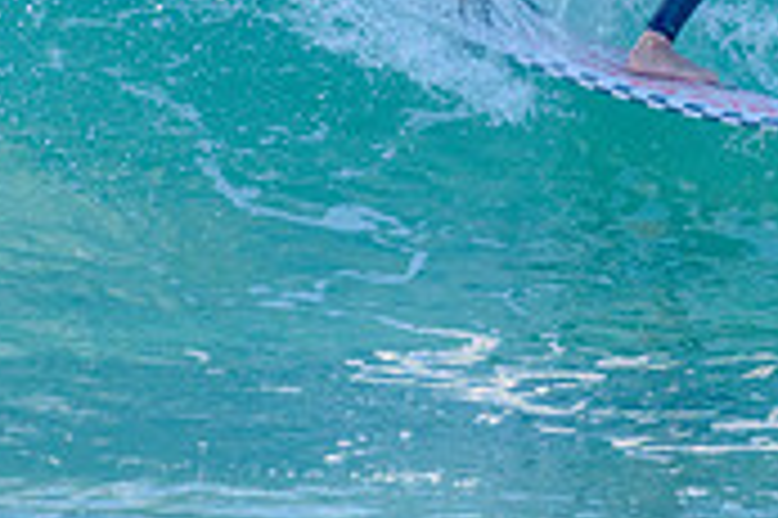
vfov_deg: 0.8
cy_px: -178
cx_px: 729
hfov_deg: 1.2
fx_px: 36250
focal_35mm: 1679
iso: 720
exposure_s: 1/2000
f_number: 5.6
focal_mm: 500
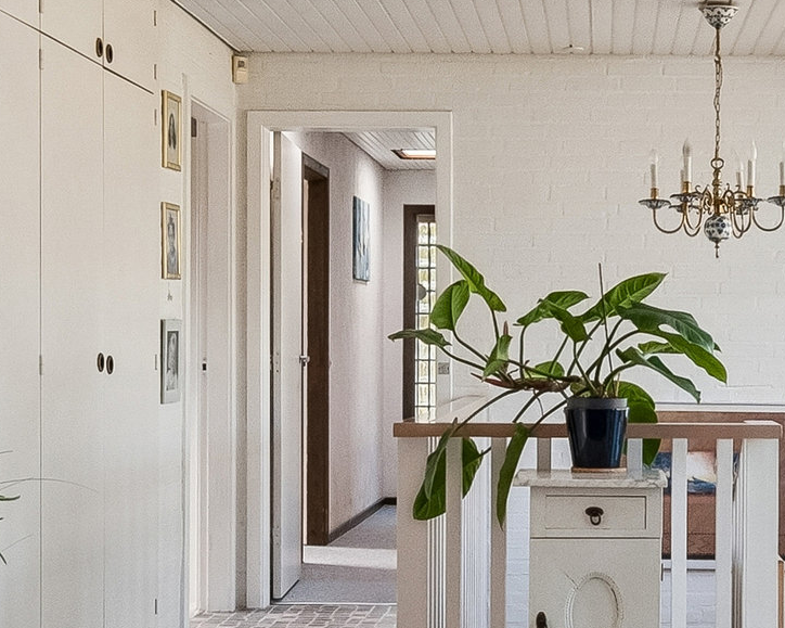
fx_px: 1626
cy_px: 332
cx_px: 613
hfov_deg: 26.7
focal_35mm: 70
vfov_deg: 21.8
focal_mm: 12
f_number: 10
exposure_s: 1/20
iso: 400
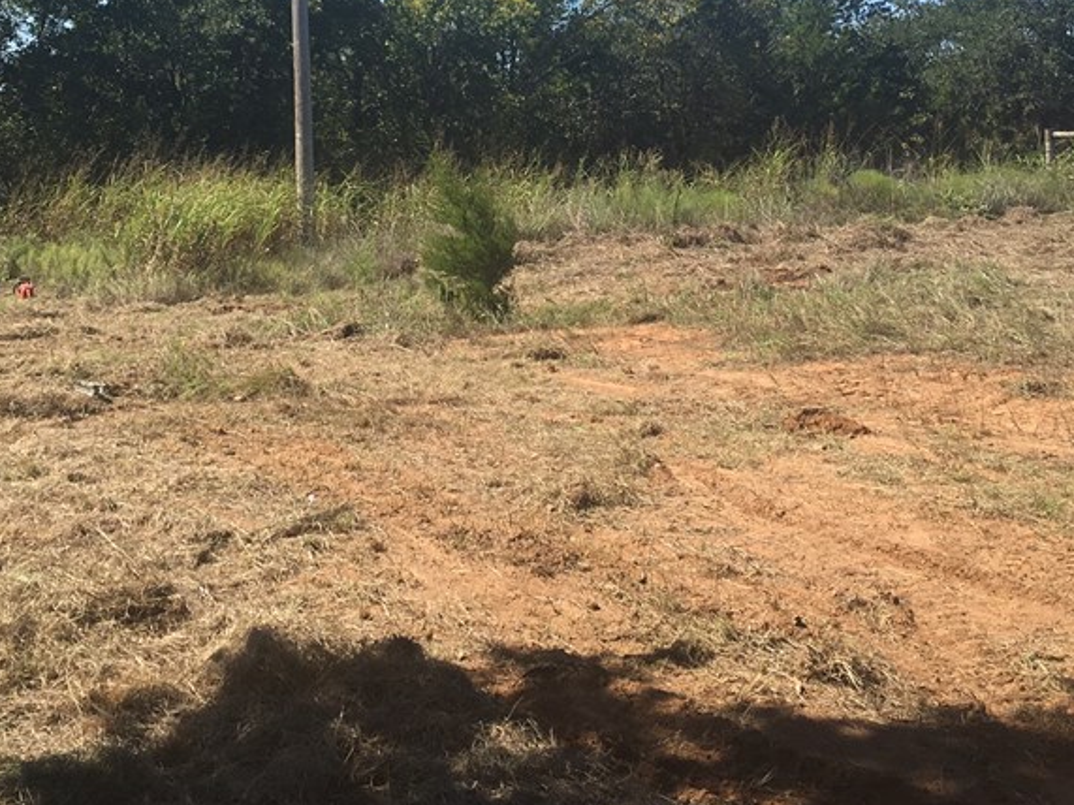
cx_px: 504
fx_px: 1613
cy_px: 160
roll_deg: -2.9
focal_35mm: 52
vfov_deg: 27.5
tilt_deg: -3.5
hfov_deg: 36.8
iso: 25
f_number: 2.2
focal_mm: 4.15
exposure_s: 1/1068
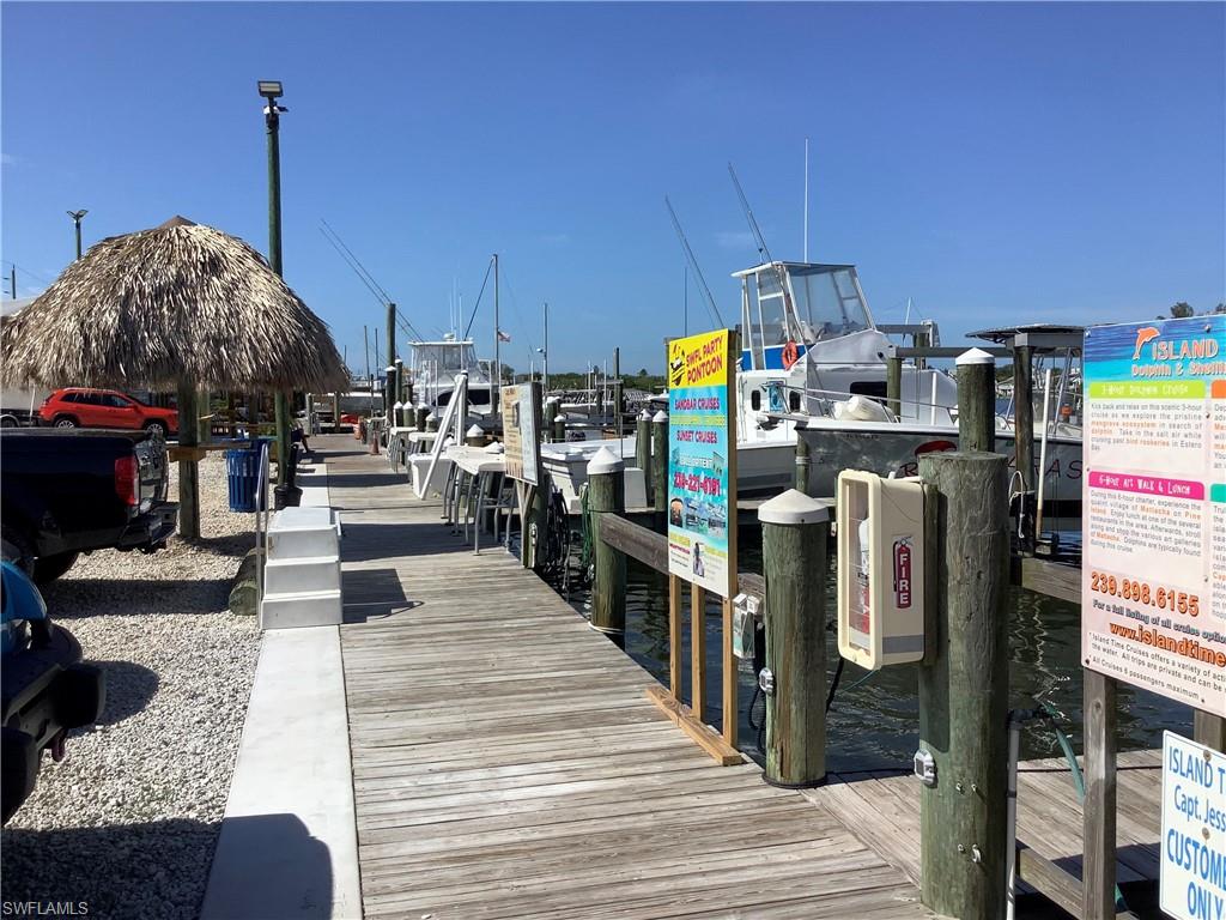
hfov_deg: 58.4
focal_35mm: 31
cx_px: 613
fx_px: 1098
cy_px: 460
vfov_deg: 45.4
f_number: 2.4
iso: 25
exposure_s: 1/2469
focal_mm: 3.3
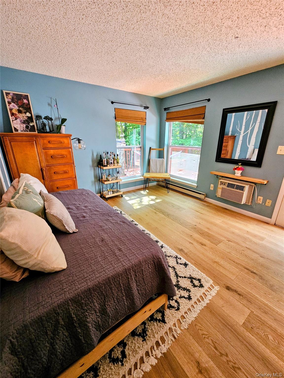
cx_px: 142
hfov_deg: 89.9
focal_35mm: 13
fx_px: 142
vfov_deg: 106.2
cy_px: 189
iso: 250
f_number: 2.2
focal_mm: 2.2
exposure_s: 1/60
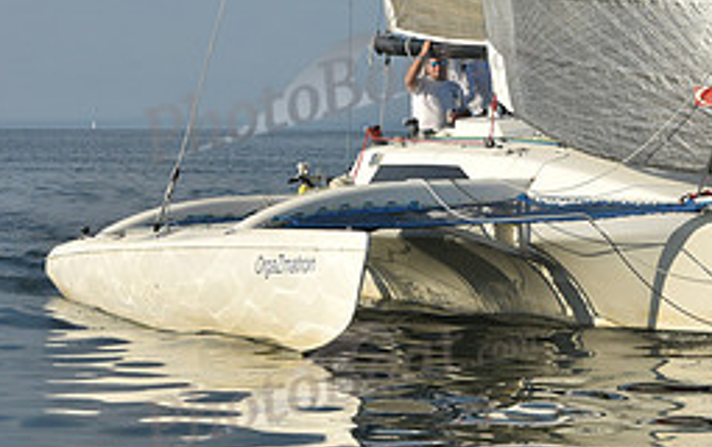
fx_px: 3147
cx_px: 684
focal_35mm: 162
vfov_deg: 8.1
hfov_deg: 12.8
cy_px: 197
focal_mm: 70
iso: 320
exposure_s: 1/800
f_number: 11
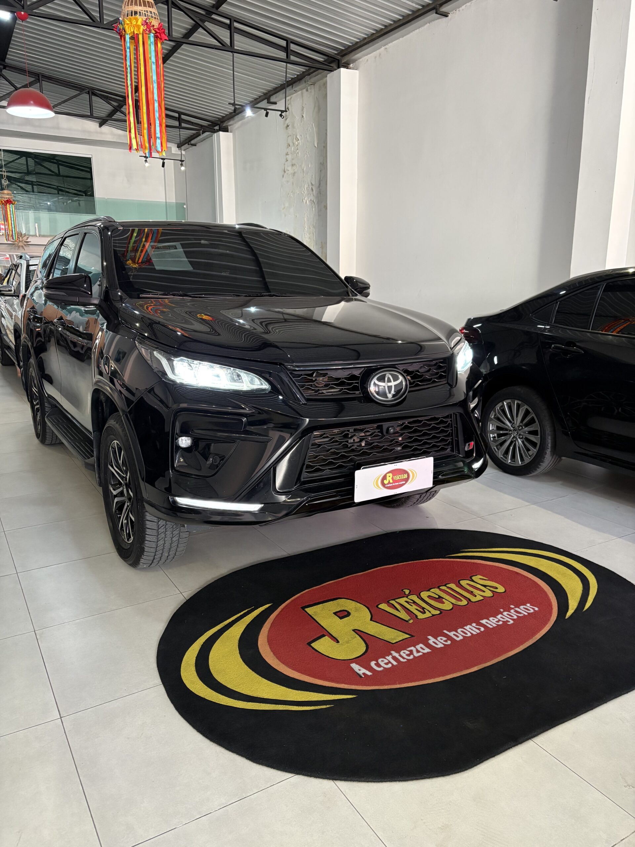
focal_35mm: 26
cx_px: 318
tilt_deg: -12.7
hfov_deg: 53.1
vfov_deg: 67.3
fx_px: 636
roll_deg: -0.1
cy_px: 424
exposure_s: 1/60
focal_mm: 5.96
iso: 320
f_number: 1.6
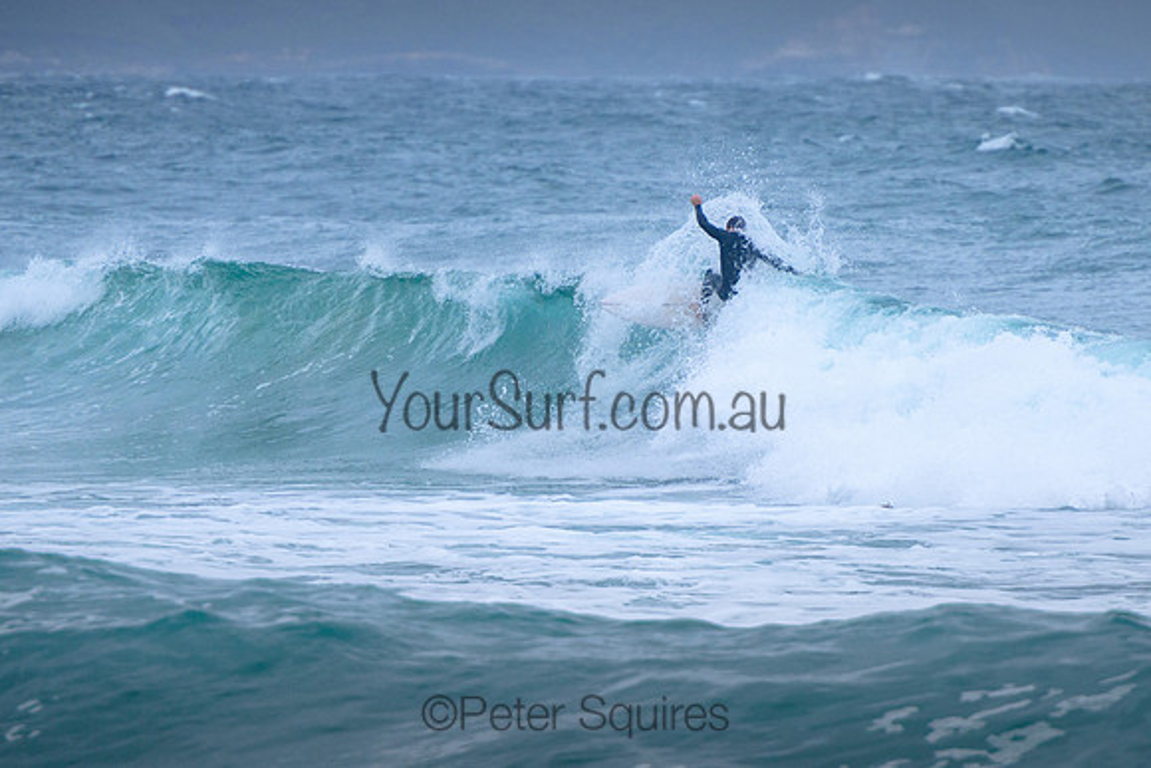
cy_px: 287
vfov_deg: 2.5
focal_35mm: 550
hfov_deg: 3.7
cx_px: 713
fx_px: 17593
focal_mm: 400
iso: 560
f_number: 5.6
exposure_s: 1/2000
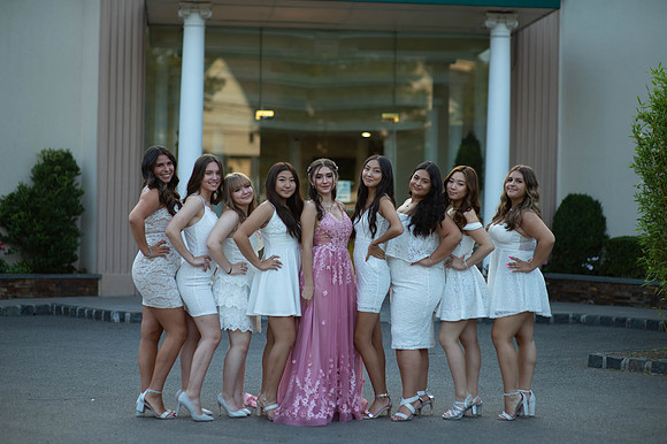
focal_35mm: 85
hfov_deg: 23.9
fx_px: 1574
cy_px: 222
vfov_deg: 16.1
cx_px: 334
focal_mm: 85
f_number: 2
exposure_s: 1/1000
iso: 250
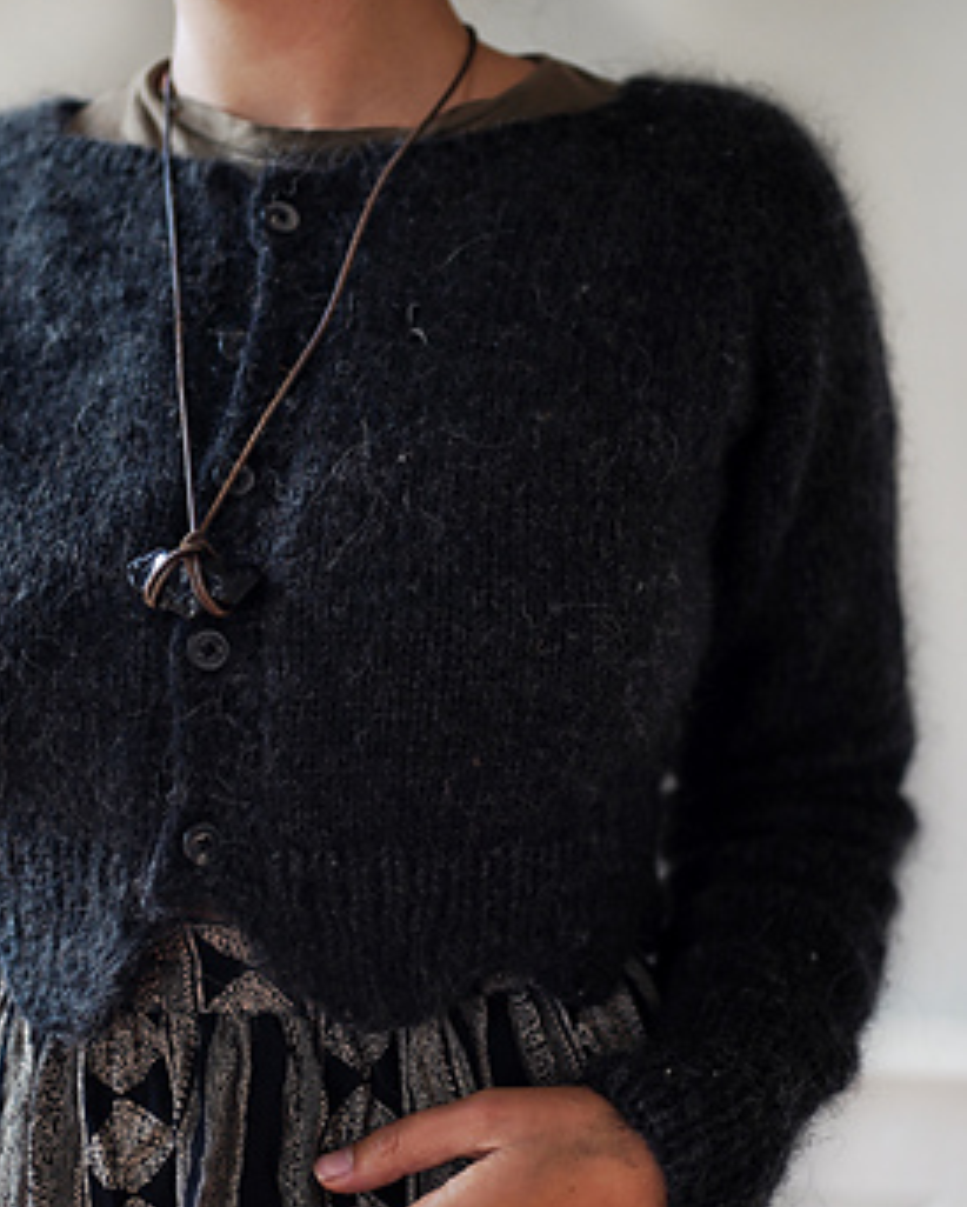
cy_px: 660
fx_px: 1716
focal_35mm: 48
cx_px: 432
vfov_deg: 38.7
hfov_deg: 31.5
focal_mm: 35
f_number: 1.8
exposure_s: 1/100
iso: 125
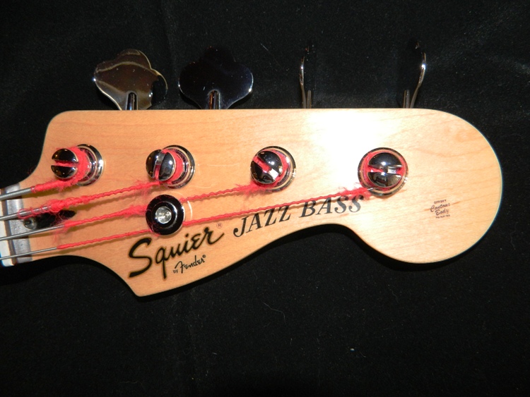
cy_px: 198
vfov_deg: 54.9
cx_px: 265
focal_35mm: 25
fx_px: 383
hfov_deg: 69.4
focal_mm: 4.5
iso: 200
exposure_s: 1/30
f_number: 3.1
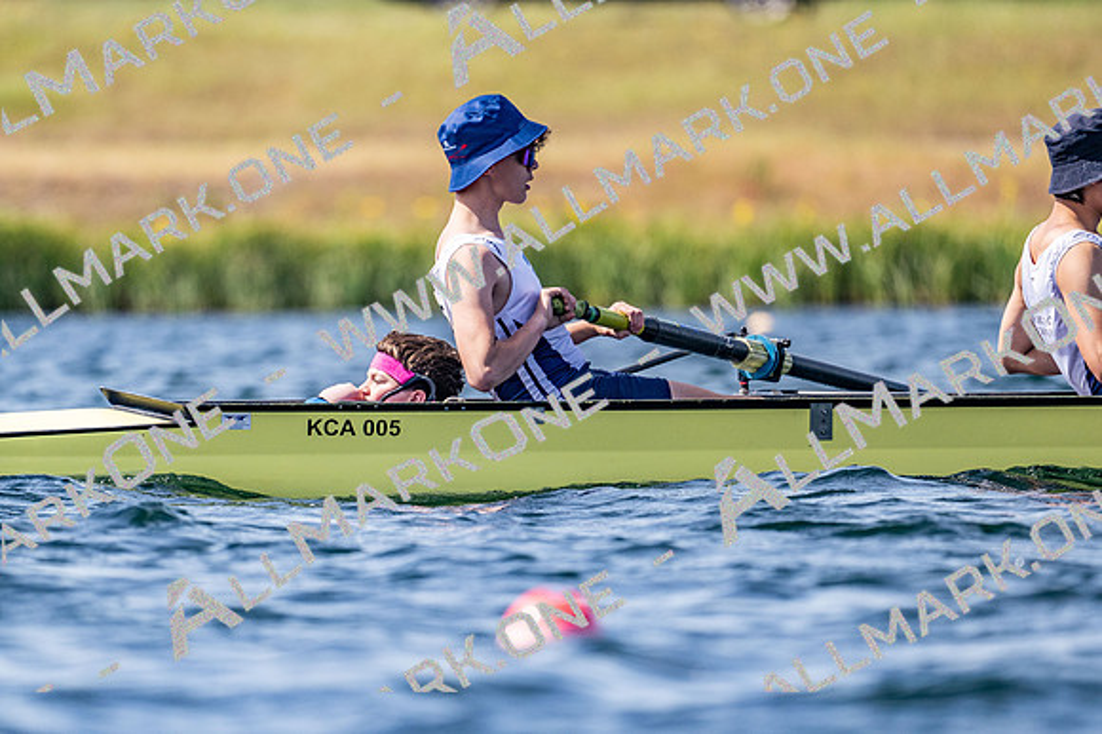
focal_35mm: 600
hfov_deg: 3.4
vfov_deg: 2.3
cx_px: 551
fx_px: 18355
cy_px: 367
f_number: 4.5
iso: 250
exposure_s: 1/2500
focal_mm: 400
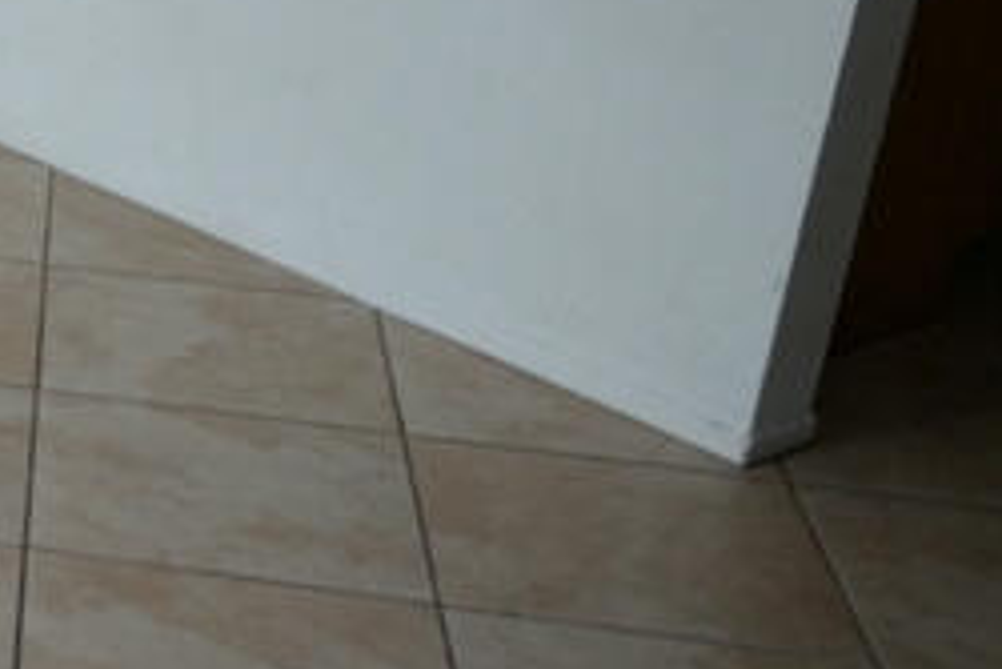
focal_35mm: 96
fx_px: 2673
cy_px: 337
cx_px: -553
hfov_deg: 18.5
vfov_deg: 14.3
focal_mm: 20
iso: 200
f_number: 3.5
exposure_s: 1/40
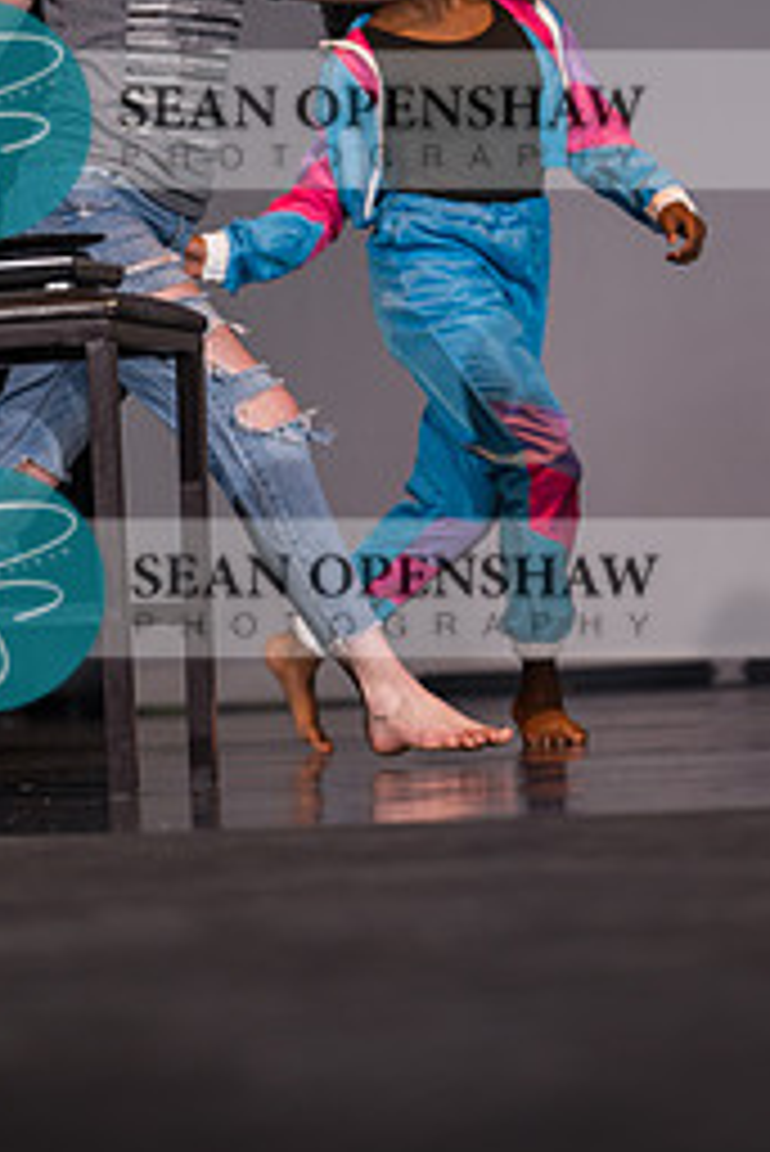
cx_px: 257
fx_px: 4453
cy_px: 324
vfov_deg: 14.7
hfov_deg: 9.9
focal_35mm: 139
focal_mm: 79
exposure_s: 1/500
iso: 400
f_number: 2.8
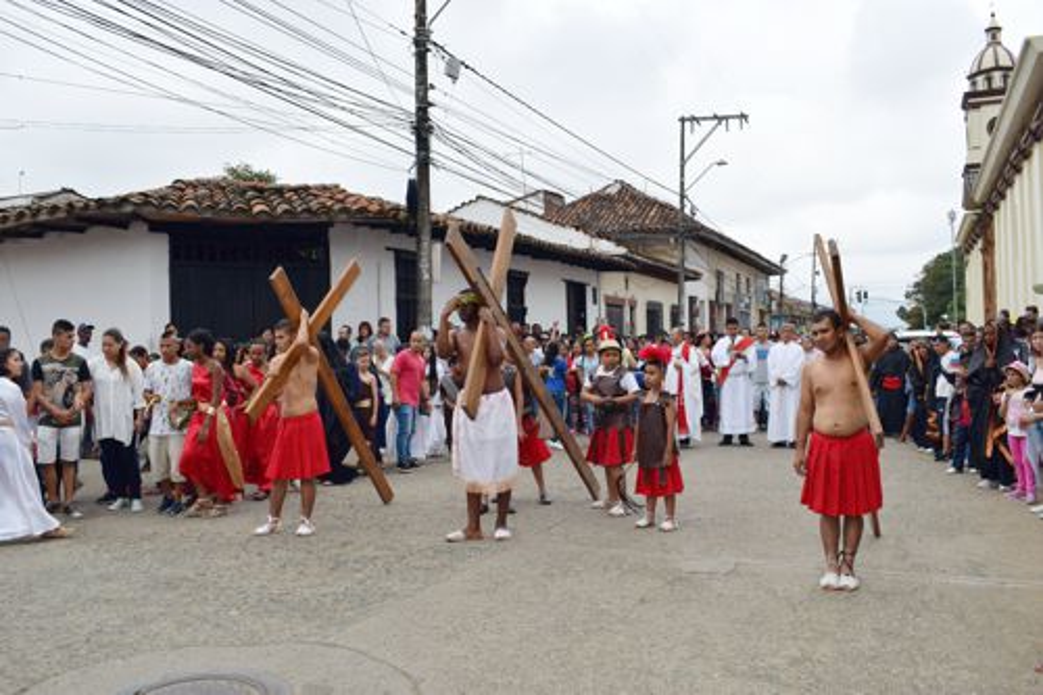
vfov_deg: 39.9
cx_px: 522
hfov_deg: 57.2
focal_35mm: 33
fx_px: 956
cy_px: 348
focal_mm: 22
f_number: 9
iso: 100
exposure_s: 1/200
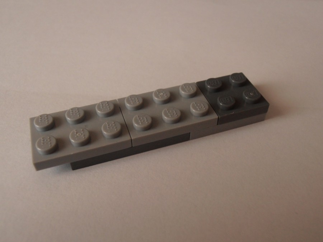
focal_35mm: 37
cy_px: 121
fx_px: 345
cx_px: 162
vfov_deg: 38.7
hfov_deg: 50.1
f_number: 3.9
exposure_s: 1/20
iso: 125
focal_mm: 6.61
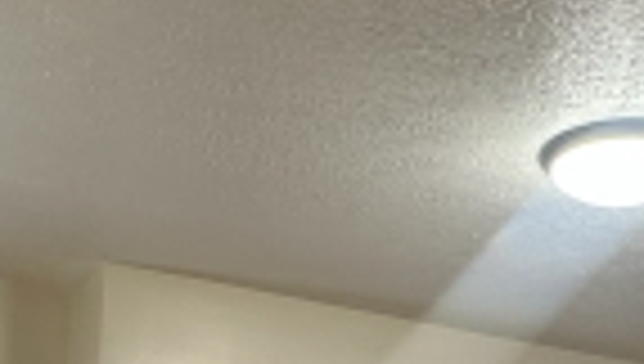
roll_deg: -3.1
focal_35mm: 71
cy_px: 719
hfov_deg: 29.7
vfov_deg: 14.4
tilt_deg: -2.5
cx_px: 331
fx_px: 1214
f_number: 2.2
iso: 160
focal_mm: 2.22
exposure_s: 1/60
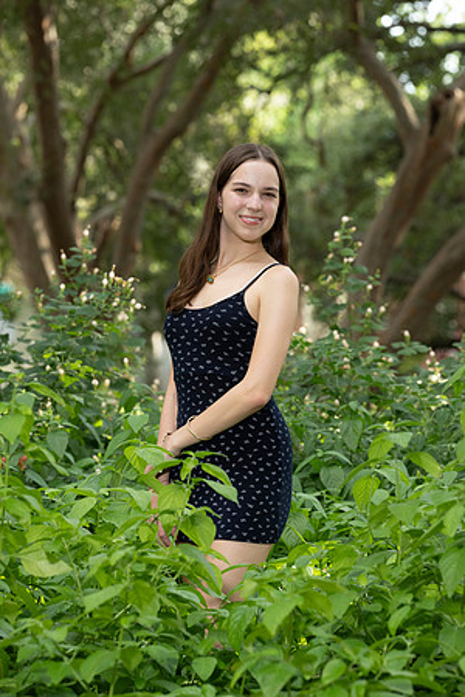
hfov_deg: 6.9
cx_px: 232
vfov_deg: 10.3
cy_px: 348
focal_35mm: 200
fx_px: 3875
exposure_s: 1/200
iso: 1000
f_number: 8
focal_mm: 200
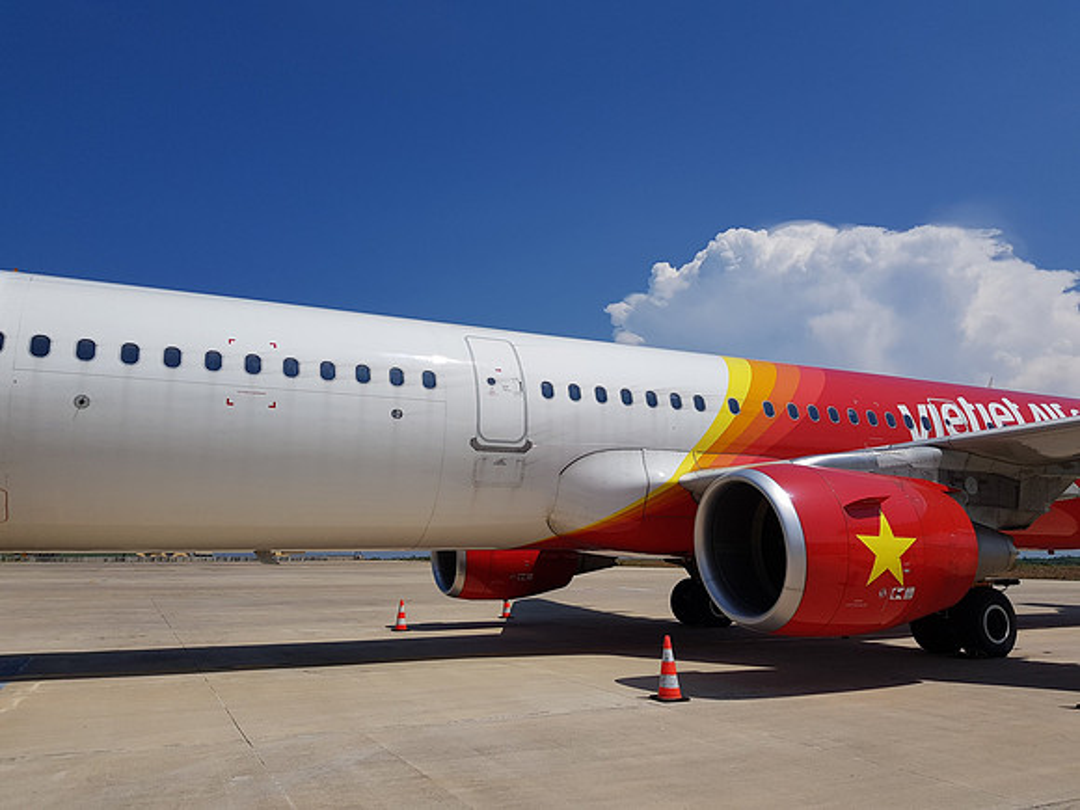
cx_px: 540
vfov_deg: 53.1
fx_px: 811
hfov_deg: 67.3
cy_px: 405
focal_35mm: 26
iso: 40
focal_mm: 4.2
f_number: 1.7
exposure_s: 1/6064
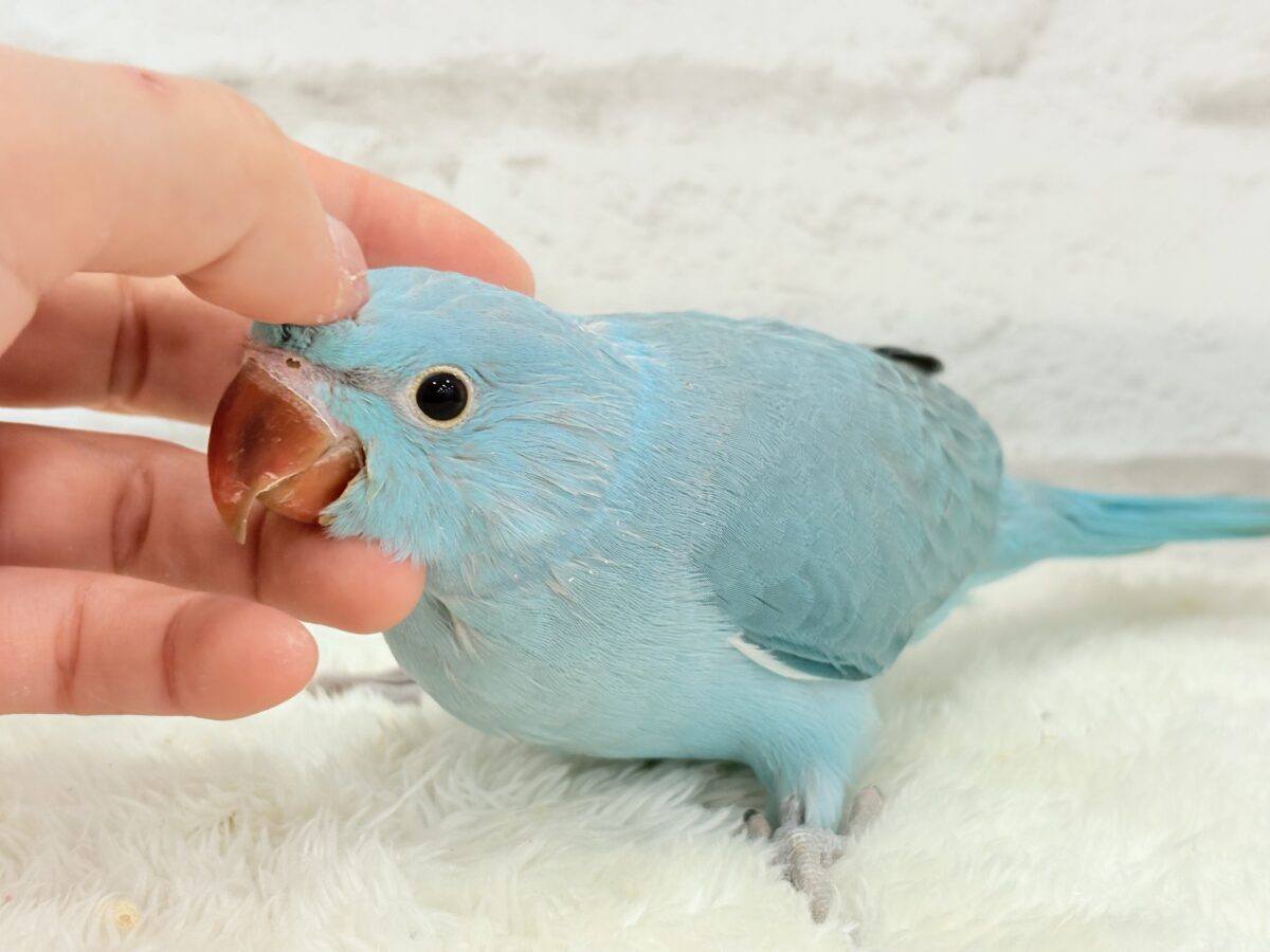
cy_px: 476
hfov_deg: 36.8
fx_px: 1908
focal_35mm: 52
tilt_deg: -10.7
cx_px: 635
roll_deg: -0.5
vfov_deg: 28.0
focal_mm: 5.96
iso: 100
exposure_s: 1/100
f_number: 1.6
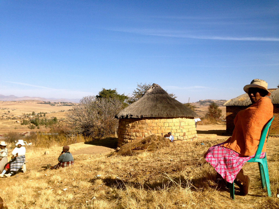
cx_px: 140
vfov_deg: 42.9
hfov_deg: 55.4
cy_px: 104
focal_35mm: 33
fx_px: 266
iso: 50
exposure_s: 1/1595
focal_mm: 4.12
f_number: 2.4
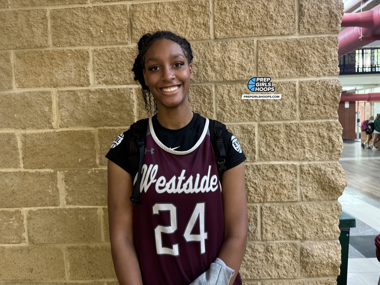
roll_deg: +2.0
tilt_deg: -3.5
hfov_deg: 71.6
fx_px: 263
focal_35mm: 24
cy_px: 142
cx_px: 190
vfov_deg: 56.8
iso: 500
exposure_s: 1/60
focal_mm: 6.76
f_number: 1.78
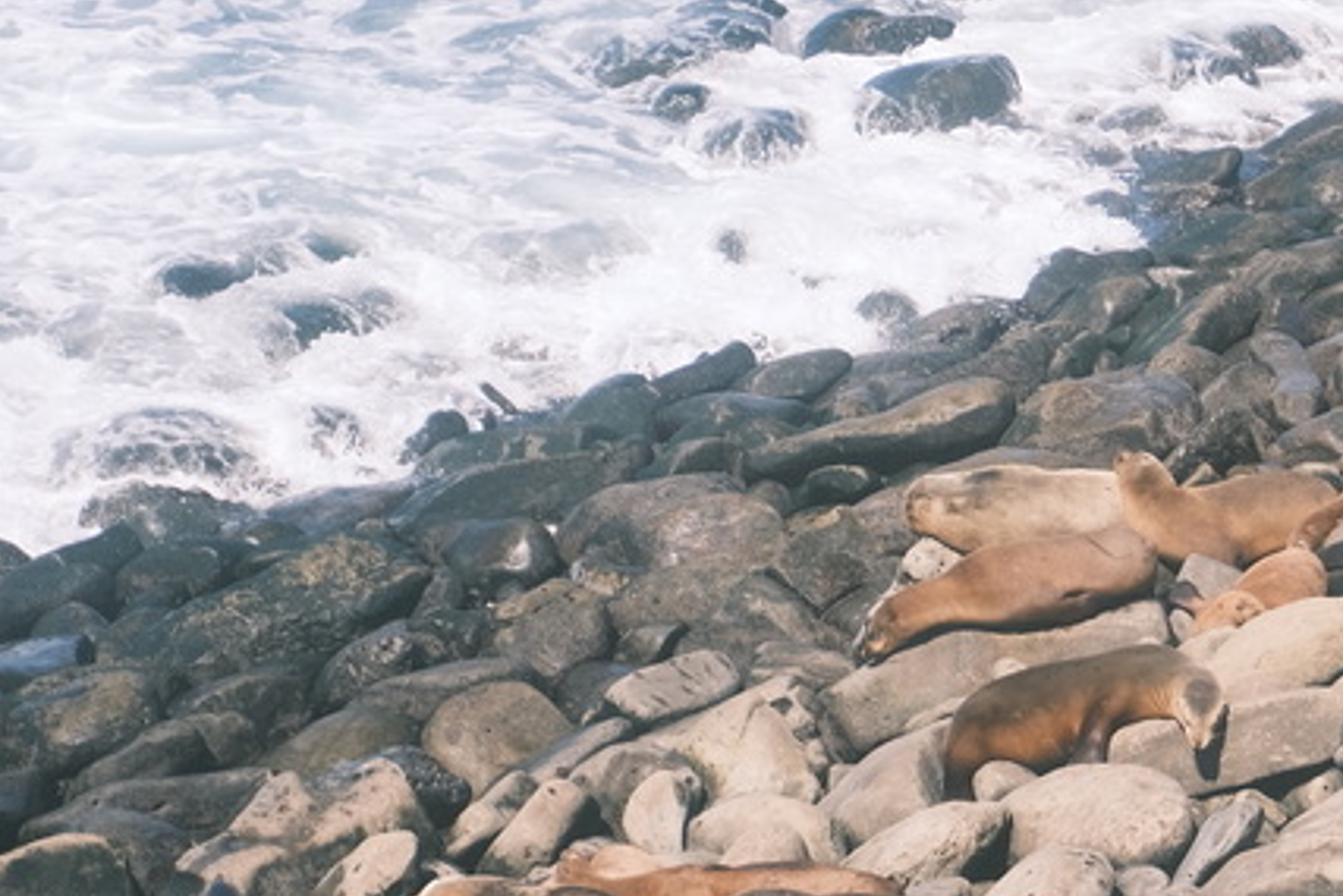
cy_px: -145
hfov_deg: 11.6
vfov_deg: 7.9
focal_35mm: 173
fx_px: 6456
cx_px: 1604
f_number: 5.6
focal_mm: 45
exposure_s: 1/850
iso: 320
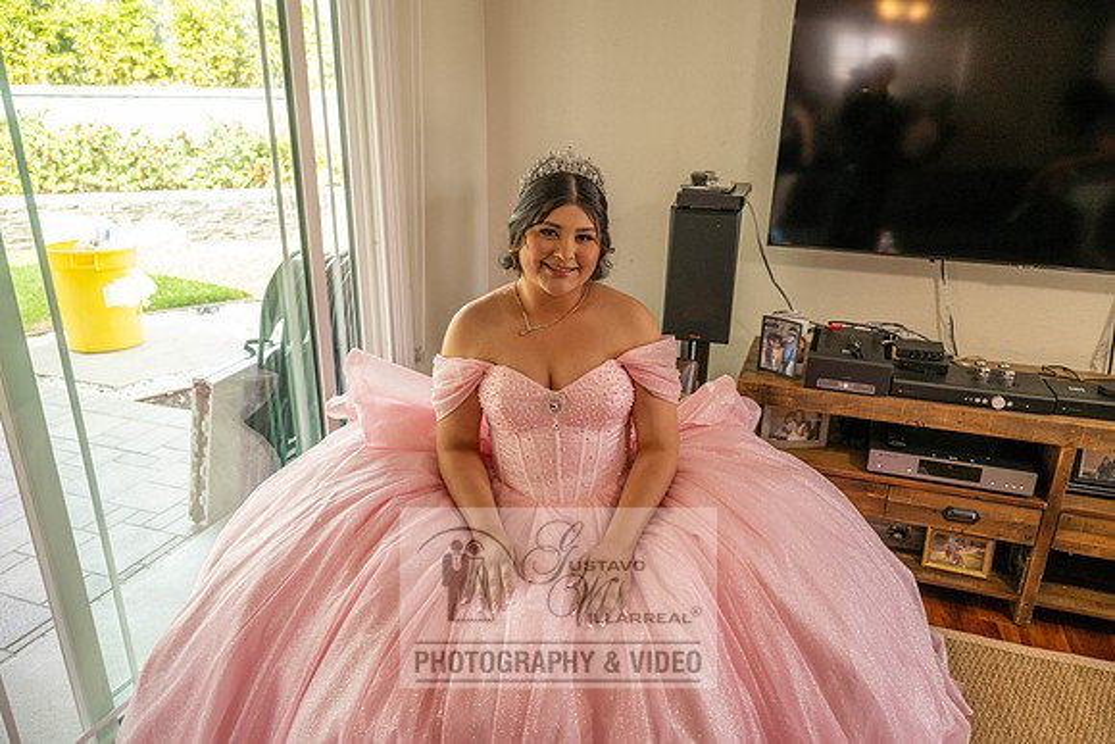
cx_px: 558
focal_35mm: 25
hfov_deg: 71.5
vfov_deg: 51.3
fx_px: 774
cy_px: 372
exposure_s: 1/200
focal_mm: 25
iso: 640
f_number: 2.8
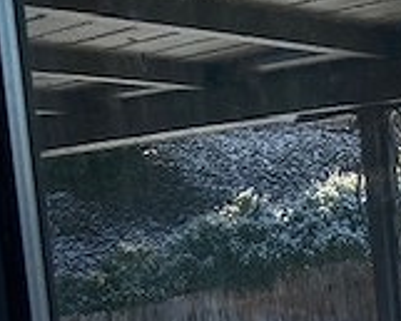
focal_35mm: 101
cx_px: 755
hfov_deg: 15.7
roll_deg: +2.0
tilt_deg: -7.5
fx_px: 1199
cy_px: 421
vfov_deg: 14.6
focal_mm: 4.25
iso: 32
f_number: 1.8
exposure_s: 1/1171
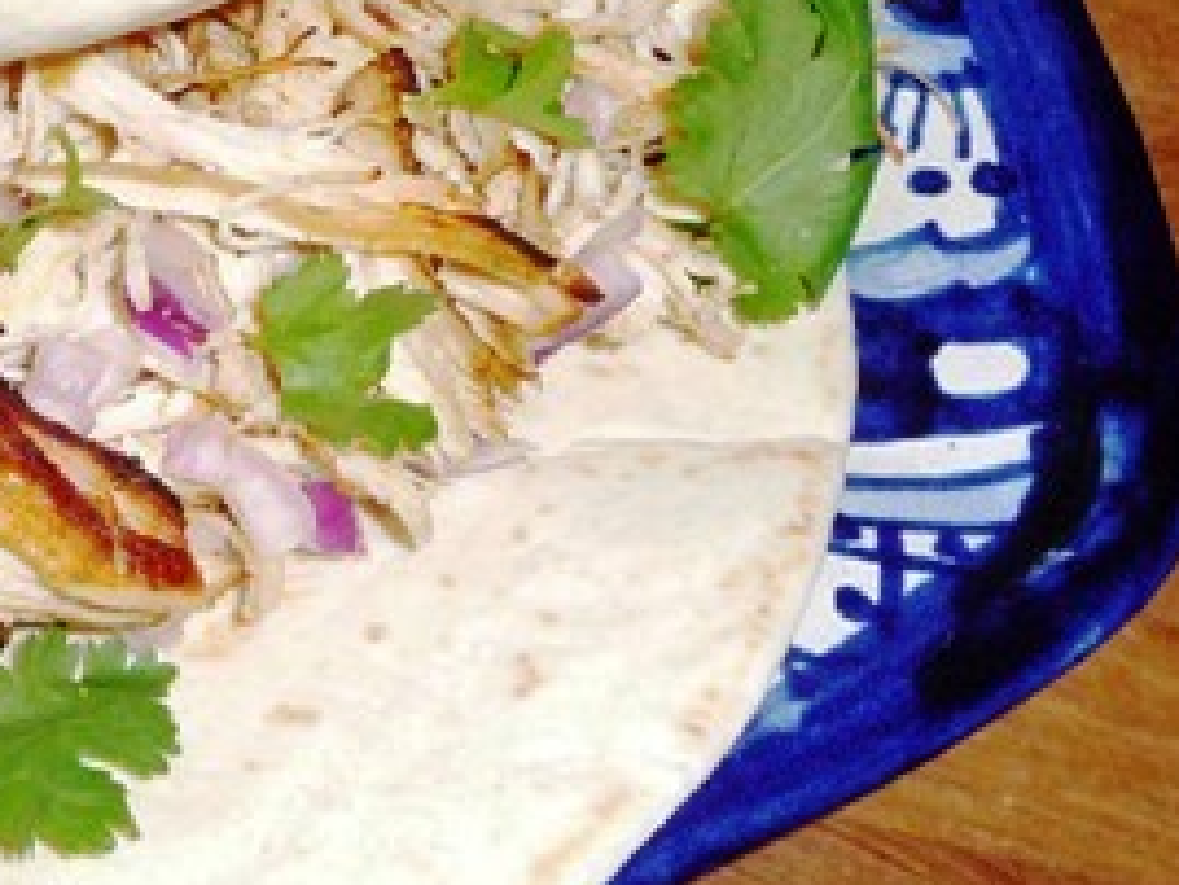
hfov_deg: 23.9
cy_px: 223
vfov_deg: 19.3
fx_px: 2590
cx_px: -131
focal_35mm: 76
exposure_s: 1/30
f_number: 3.5
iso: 100
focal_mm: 5.3
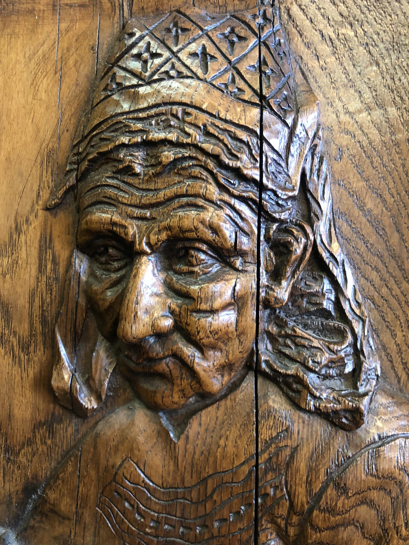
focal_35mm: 28
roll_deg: -0.3
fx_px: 441
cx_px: 204
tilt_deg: -6.1
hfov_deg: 49.7
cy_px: 272
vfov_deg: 63.4
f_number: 1.8
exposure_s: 1/11
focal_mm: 4
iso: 100
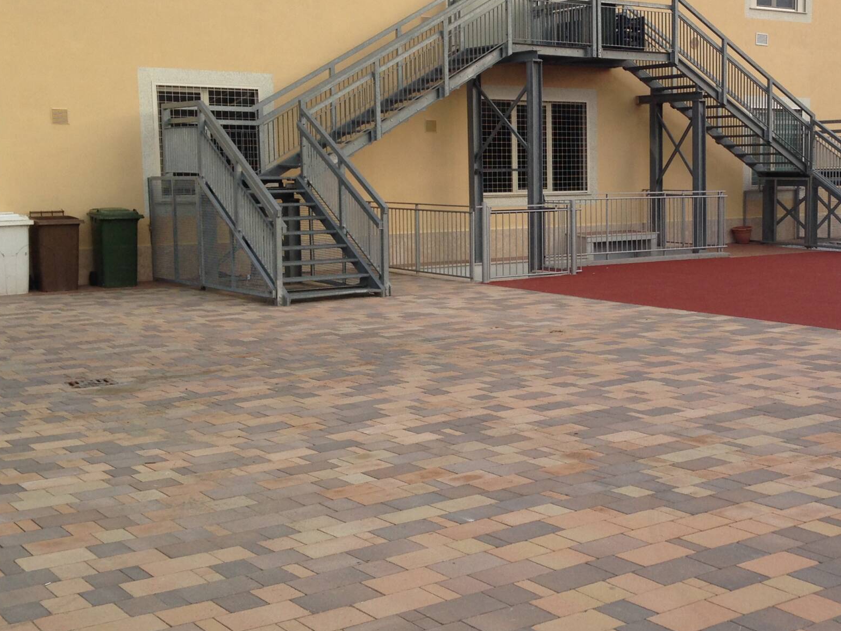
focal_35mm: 54
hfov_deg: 34.8
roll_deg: -1.8
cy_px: 289
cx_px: 630
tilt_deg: -6.0
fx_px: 1312
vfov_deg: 27.0
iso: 50
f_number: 2.4
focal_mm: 4.12
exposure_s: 1/480
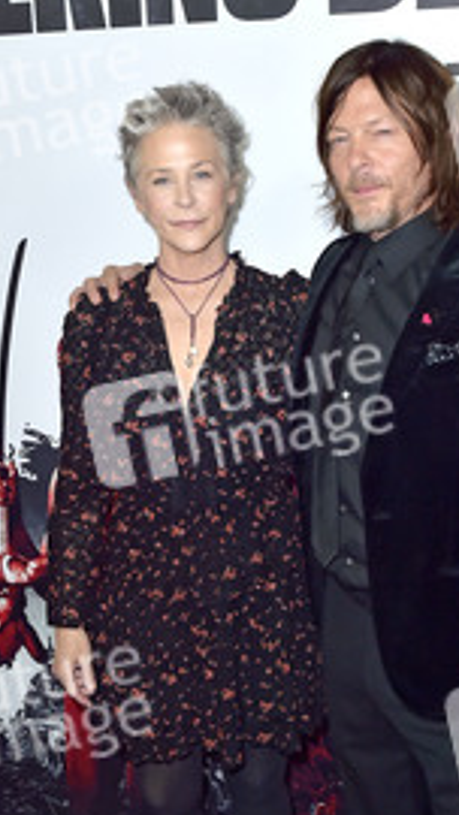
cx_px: 328
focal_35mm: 45
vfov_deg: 44.5
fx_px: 973
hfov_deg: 26.3
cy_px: 567
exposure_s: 1/200
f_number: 5.6
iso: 400
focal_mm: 29
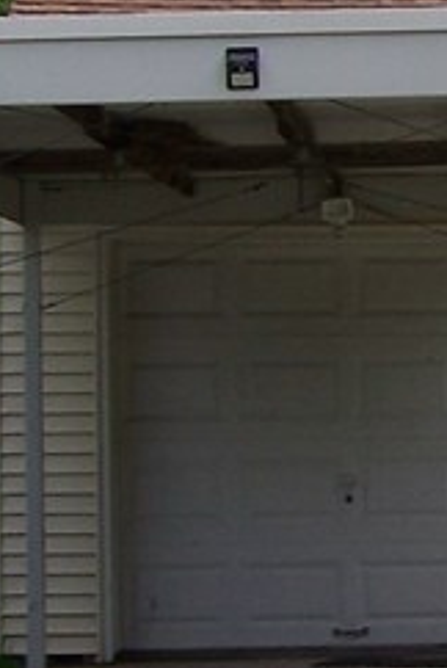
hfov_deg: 7.6
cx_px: 1120
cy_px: 268
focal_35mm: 167
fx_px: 3101
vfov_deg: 12.3
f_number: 4
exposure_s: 1/640
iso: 80
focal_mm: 6.3
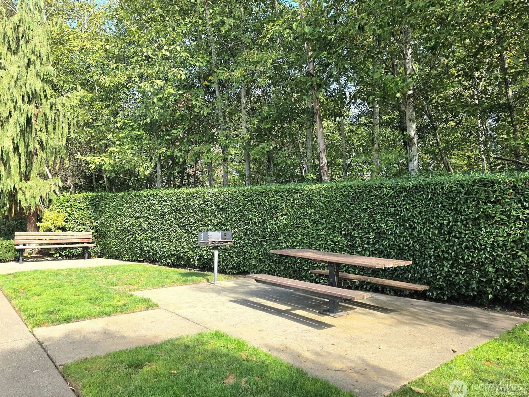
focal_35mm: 24
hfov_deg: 71.6
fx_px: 367
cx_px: 262
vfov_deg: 56.8
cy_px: 196
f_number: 1.7
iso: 25
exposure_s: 1/370
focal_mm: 6.3
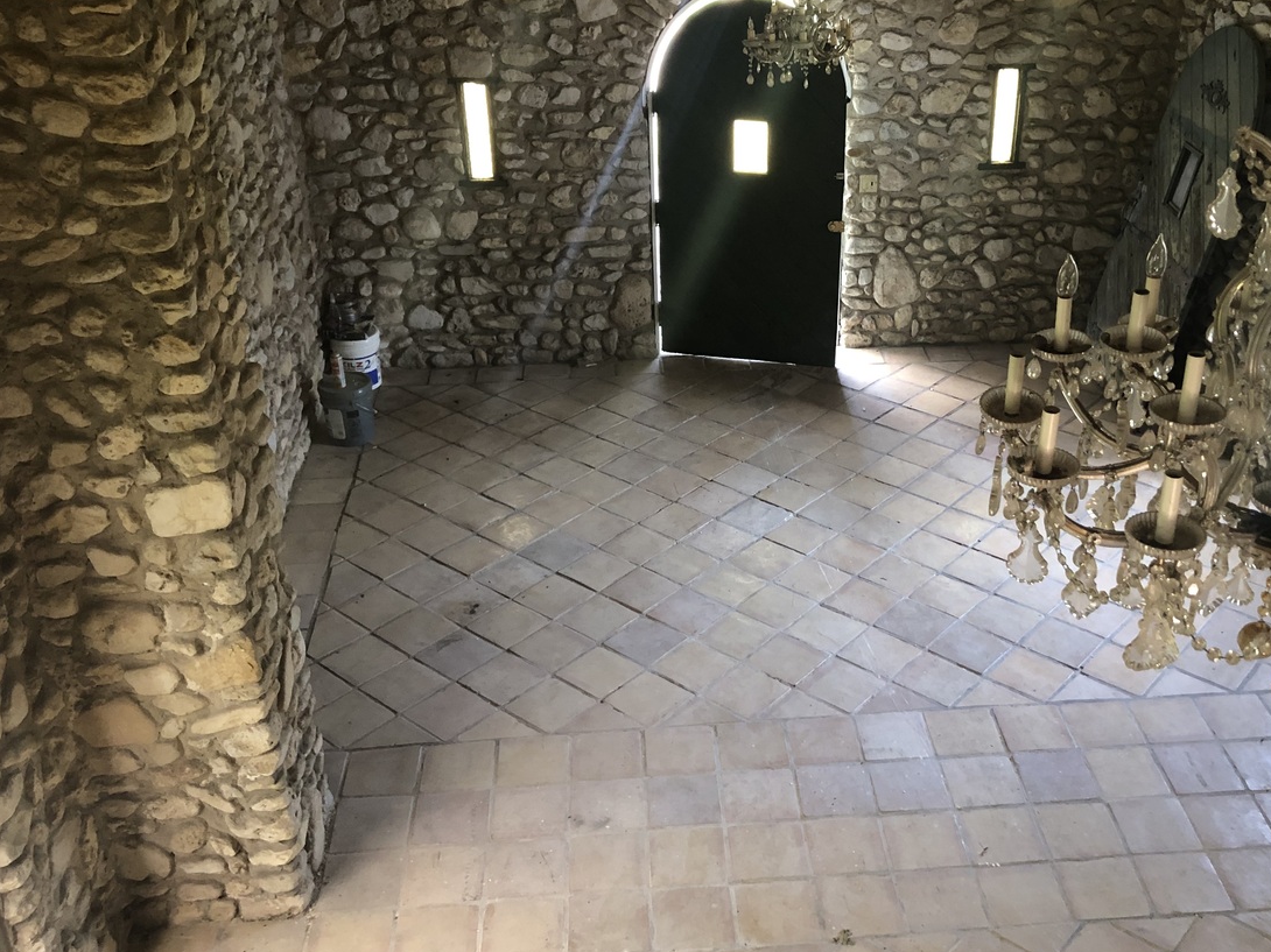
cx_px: 763
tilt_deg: -28.5
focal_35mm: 37
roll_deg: +0.0
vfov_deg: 38.6
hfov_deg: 49.8
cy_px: 422
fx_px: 1358
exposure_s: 1/15
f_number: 1.8
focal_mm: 3.99
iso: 80
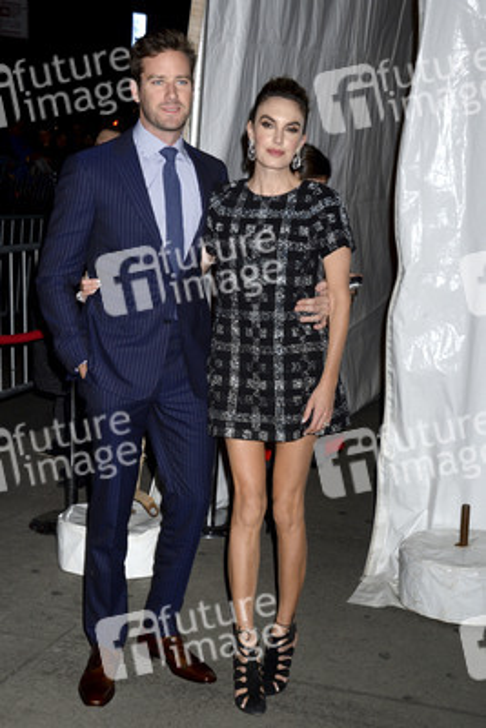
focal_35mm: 58
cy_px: 364
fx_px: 1173
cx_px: 243
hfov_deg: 23.4
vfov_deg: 34.5
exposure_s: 1/250
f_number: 5.6
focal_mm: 58
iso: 800
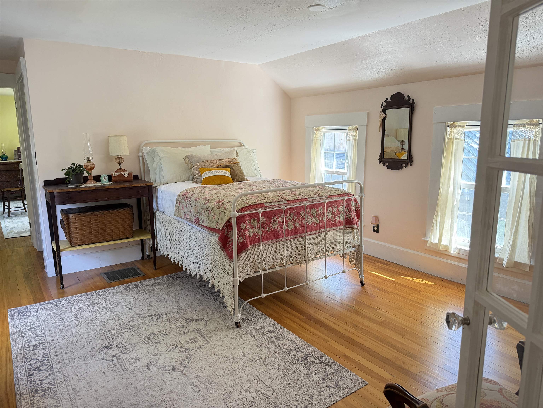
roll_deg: +0.6
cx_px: 272
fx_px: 376
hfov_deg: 71.6
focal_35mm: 24
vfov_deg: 56.8
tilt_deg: -10.0
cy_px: 204
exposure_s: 1/60
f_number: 1.78
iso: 320
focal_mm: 6.76
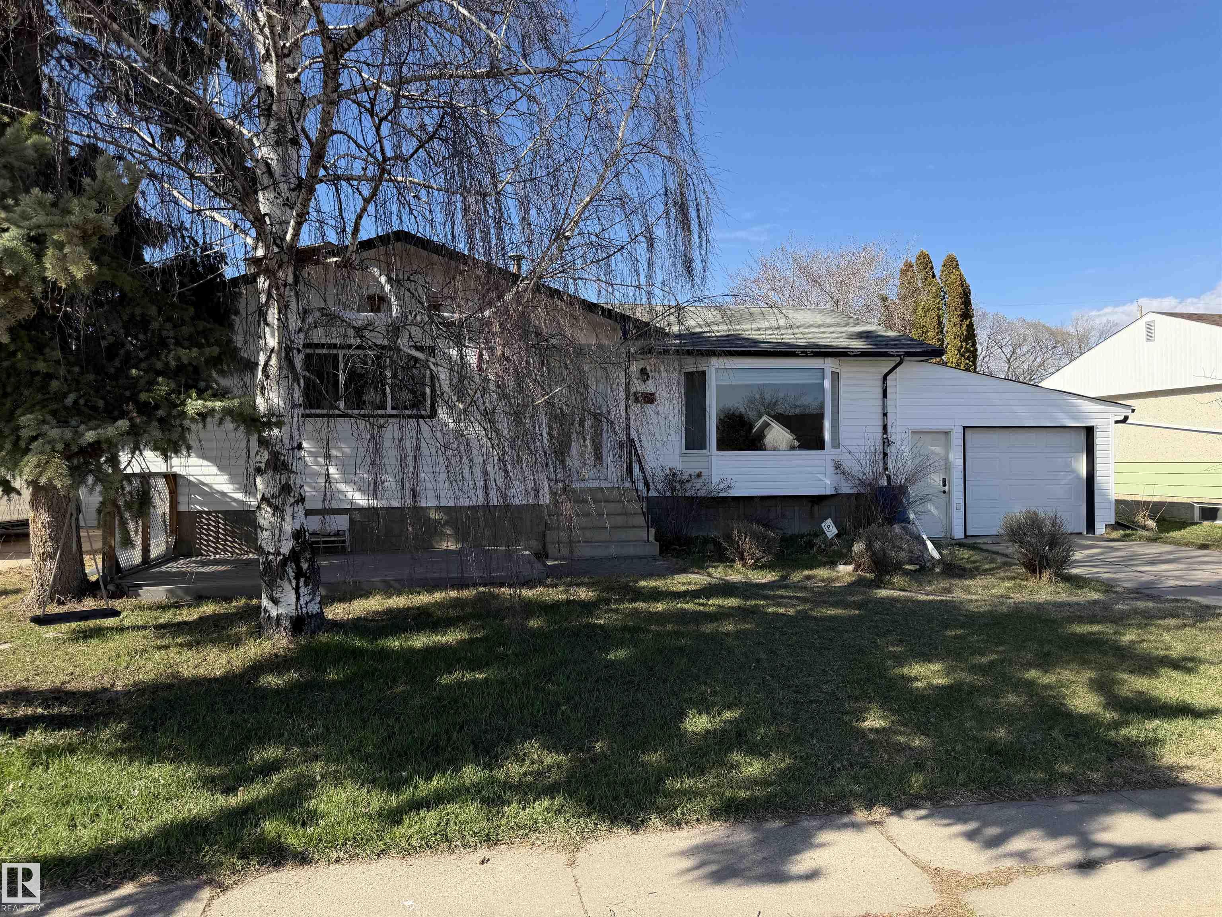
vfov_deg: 56.8
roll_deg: +1.3
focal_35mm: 24
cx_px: 611
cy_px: 458
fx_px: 847
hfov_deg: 71.6
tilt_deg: +0.0
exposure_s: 1/4673
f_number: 1.78
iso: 80
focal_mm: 6.76
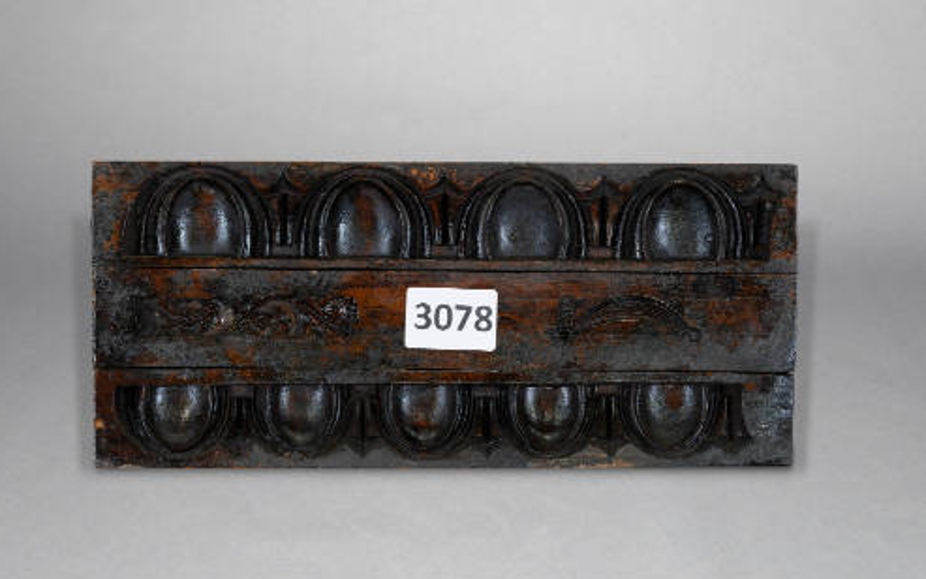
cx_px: 460
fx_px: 1564
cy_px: 299
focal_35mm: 62
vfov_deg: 20.9
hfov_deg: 33.0
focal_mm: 60
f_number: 11
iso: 100
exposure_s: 1/4
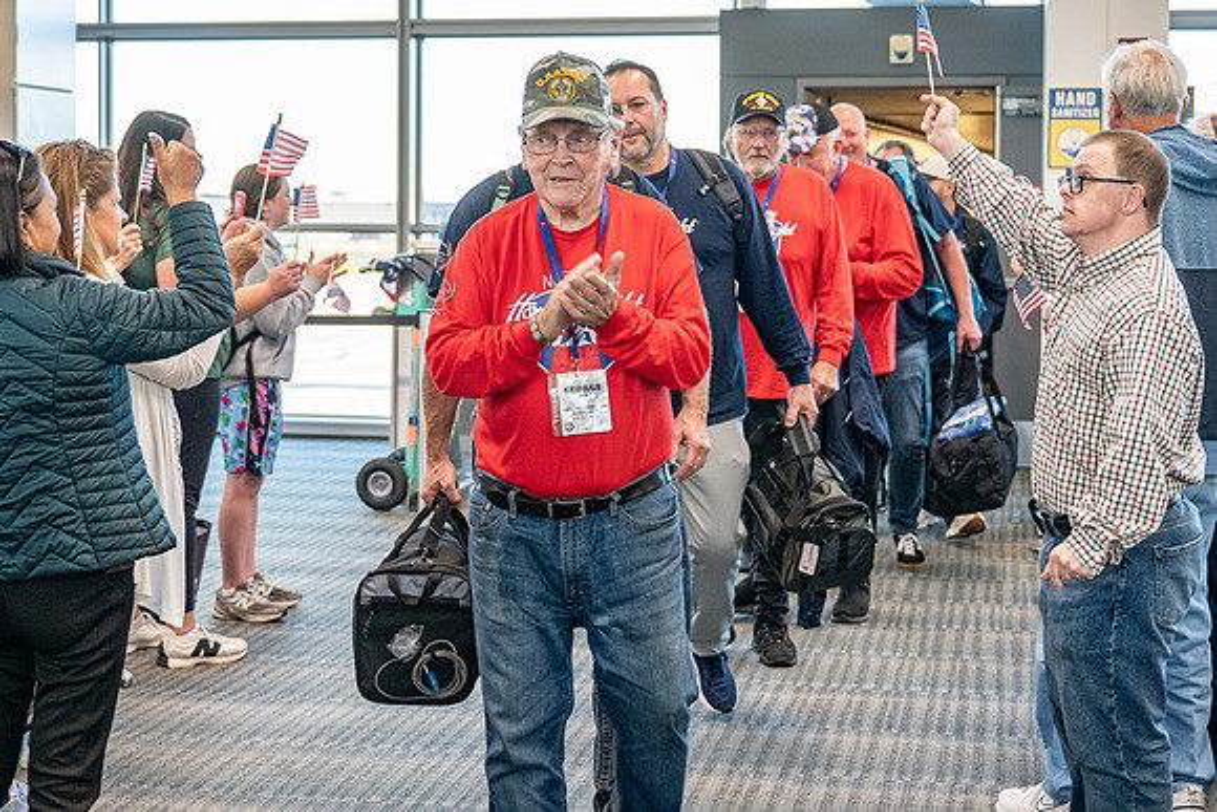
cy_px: 286
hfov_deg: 32.3
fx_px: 2102
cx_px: 581
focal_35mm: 62
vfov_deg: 21.8
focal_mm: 35
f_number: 2.8
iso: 1250
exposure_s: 1/200
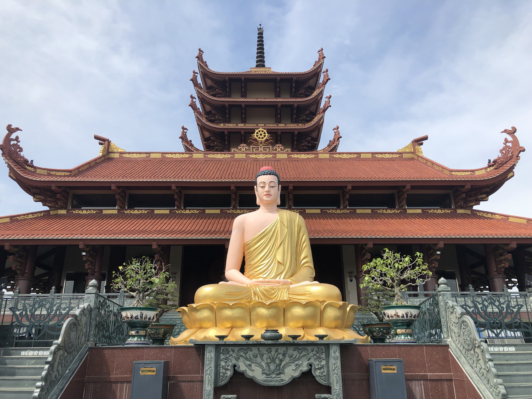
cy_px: 200
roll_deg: +0.6
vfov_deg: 49.7
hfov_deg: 63.4
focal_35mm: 28
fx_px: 430
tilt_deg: +20.1
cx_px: 266
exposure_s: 1/1845
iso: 20
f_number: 1.8
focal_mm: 3.99
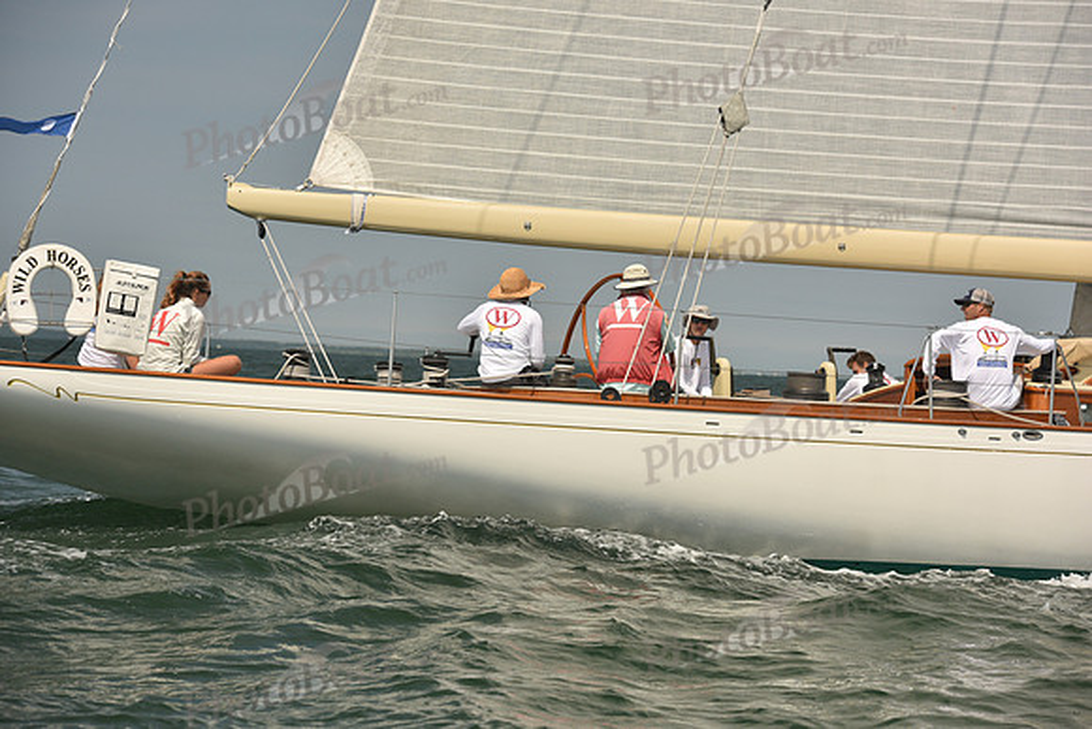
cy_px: 364
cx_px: 546
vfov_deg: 11.4
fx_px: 3641
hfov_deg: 17.1
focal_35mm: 120
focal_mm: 120
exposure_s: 1/1250
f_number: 6.3
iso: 320
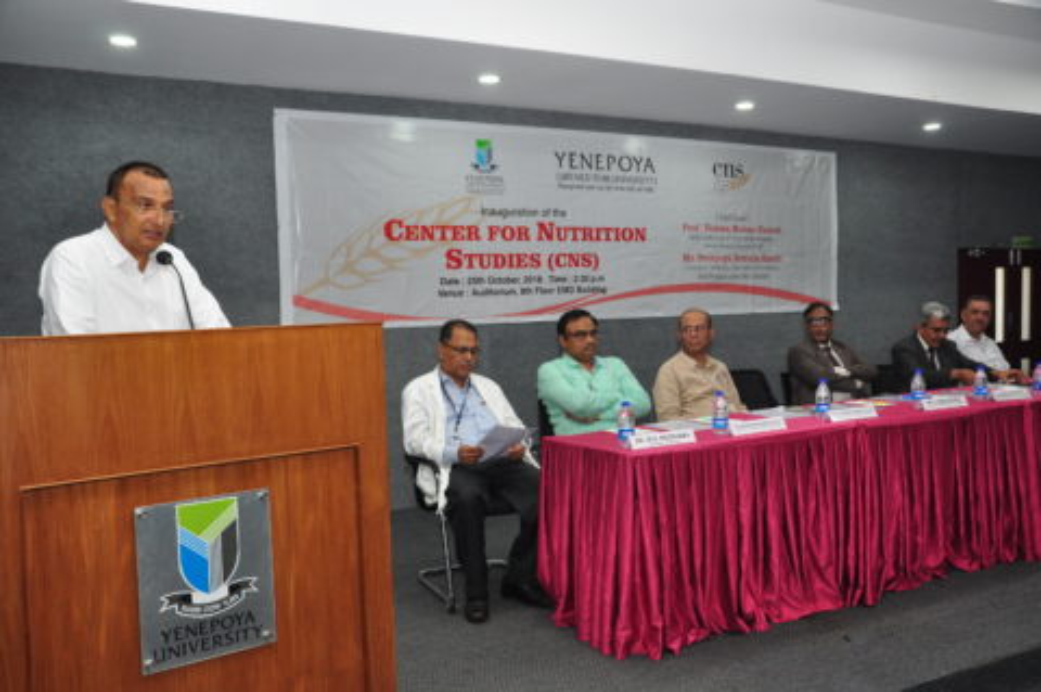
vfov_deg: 39.9
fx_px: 953
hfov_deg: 57.3
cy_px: 346
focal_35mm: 33
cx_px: 520
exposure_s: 1/125
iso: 800
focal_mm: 22
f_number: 5.6
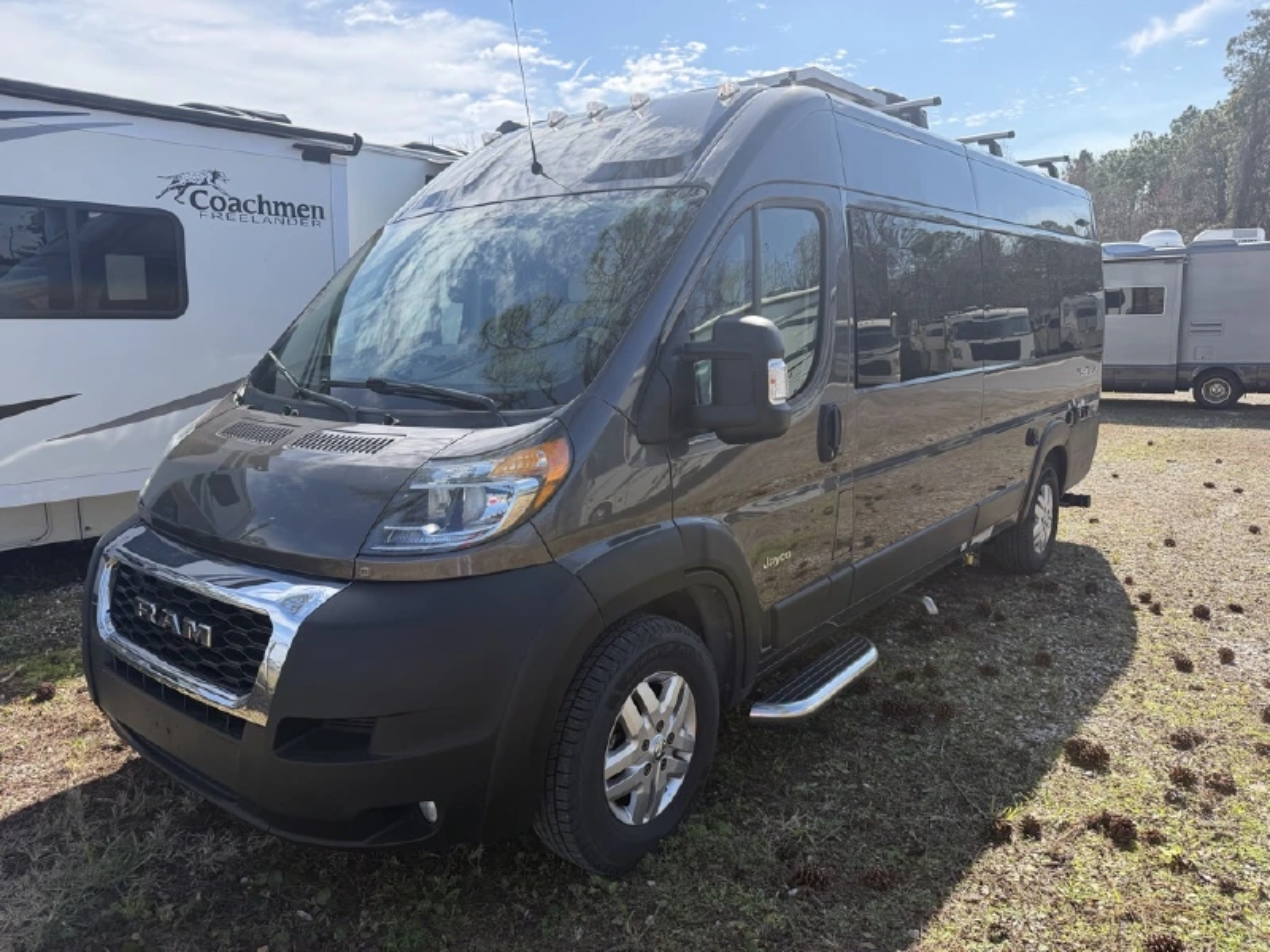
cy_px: 476
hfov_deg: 71.6
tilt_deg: -10.9
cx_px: 635
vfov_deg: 56.8
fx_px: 881
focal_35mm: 24
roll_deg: +0.0
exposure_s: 1/2801
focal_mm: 6.76
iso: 100
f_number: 1.78
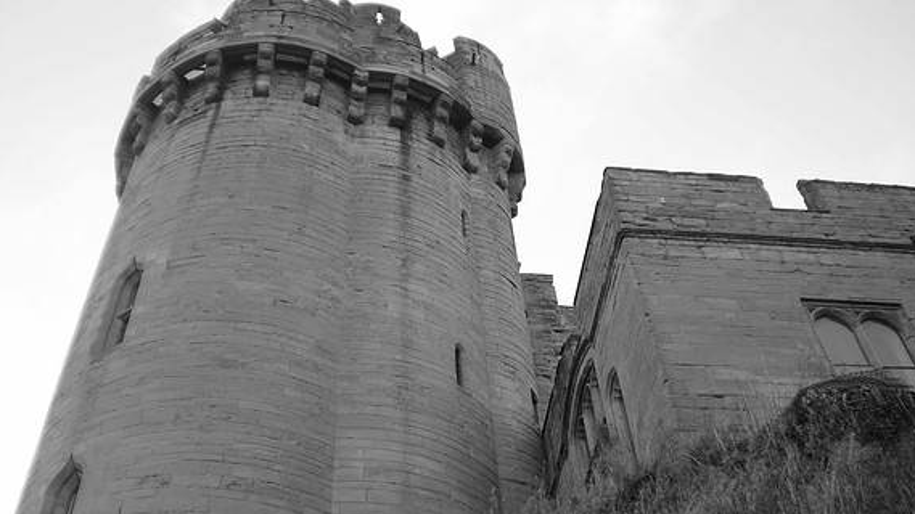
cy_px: 324
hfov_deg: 50.5
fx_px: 970
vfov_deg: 29.6
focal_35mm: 40
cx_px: 463
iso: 64
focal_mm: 6.3
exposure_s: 1/80
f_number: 3.1
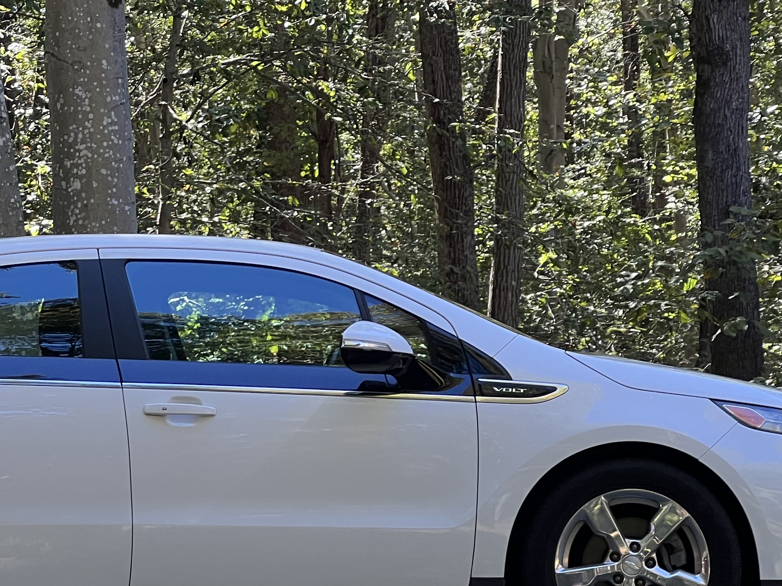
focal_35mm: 160
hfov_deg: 12.3
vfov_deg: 9.3
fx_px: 3615
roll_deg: +4.0
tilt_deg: -2.1
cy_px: 481
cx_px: 188
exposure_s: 1/99
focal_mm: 9
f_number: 2.8
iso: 50
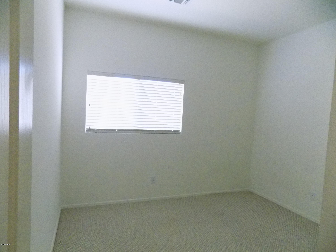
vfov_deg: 58.9
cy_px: 126
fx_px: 223
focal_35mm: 23
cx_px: 168
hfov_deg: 73.9
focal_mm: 4
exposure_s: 1/60
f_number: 3.1
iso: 1000
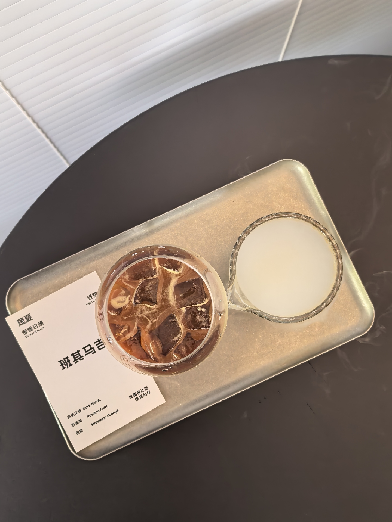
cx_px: 196
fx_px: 725
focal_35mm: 48
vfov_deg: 39.7
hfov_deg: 30.3
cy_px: 261
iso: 160
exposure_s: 1/100
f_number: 2
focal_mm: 8.5
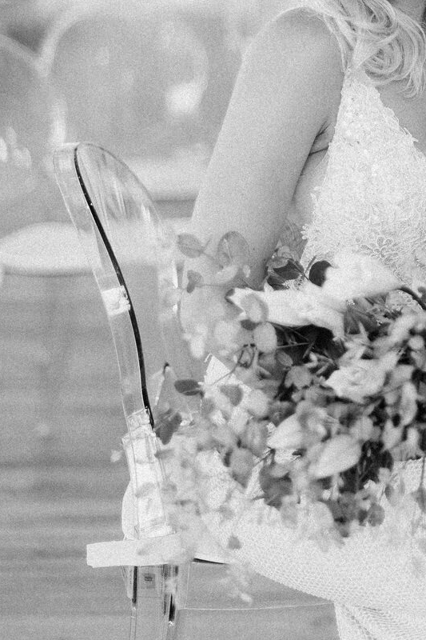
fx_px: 1776
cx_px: 414
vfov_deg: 20.1
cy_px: 85
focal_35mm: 100
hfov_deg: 13.5
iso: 400
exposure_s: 1/200
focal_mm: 50
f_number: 1.4
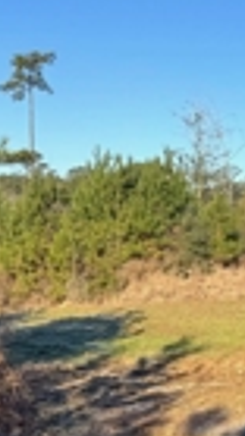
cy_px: 237
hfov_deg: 15.0
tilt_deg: -1.7
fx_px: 798
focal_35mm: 69
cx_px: 454
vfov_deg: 30.6
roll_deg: +0.8
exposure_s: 1/3413
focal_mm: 6.76
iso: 80
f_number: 1.78
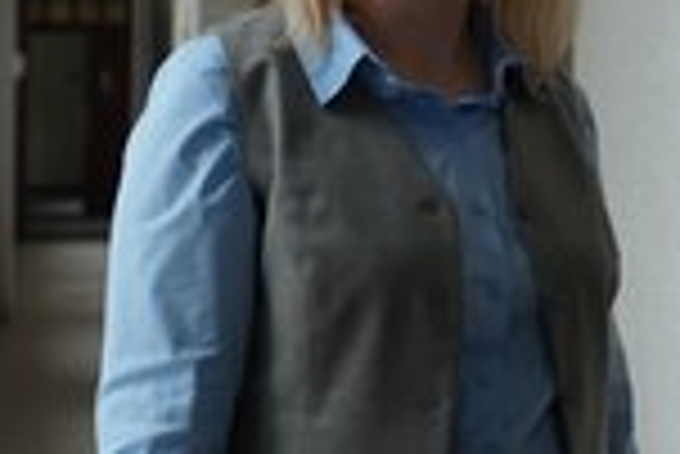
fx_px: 2004
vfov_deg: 12.9
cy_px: 61
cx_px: 639
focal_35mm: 106
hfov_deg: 18.9
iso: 640
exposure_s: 1/50
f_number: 4
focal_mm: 40
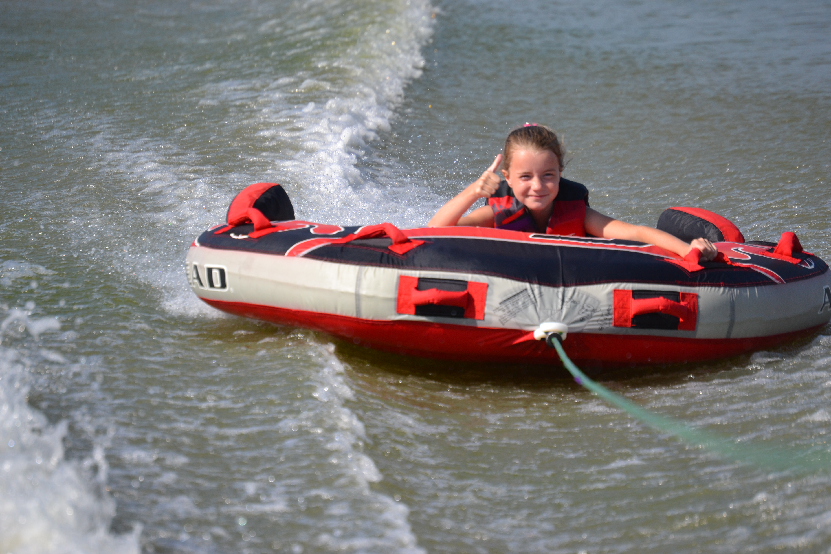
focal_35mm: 300
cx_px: 416
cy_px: 277
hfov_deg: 6.9
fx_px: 6924
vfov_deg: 4.6
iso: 400
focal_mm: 200
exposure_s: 1/1600
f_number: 6.3
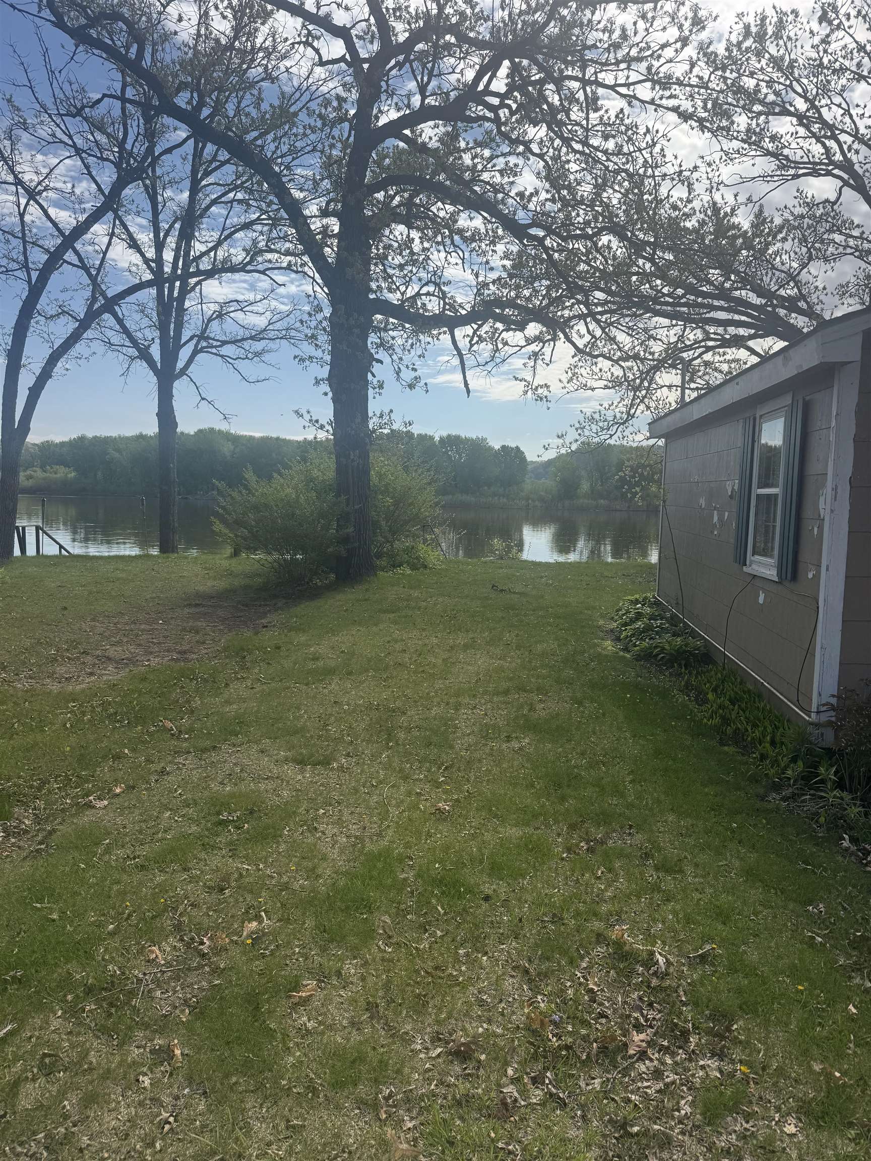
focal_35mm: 24
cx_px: 436
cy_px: 580
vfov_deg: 71.6
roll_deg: -1.3
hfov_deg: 56.8
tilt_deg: -7.0
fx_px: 805
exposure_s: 1/5814
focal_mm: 6.76
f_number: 1.78
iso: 80
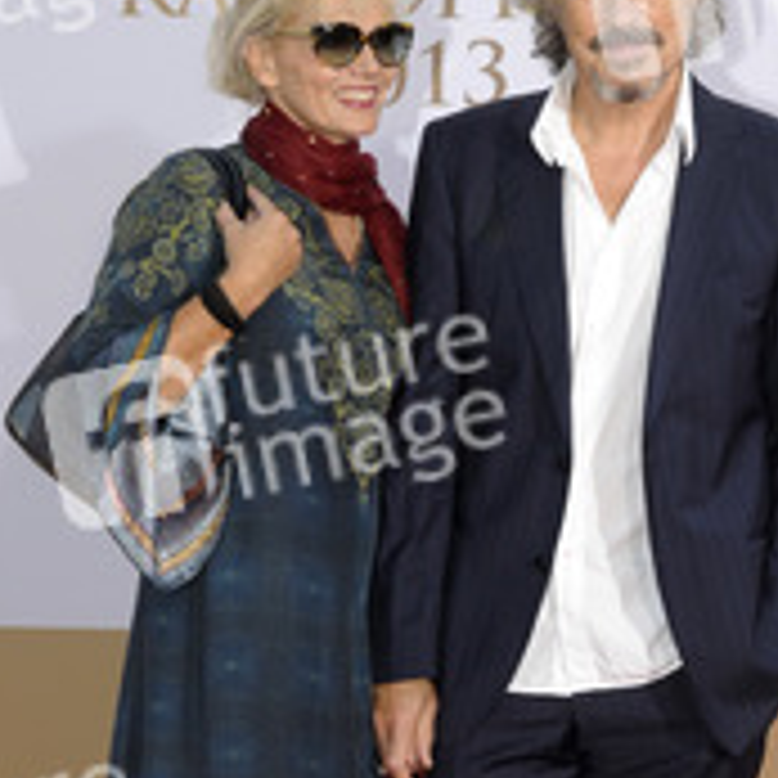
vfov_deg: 15.4
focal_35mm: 112
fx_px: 2848
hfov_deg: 15.6
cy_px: 648
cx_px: 407
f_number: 5
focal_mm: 38
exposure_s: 1/200
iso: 320
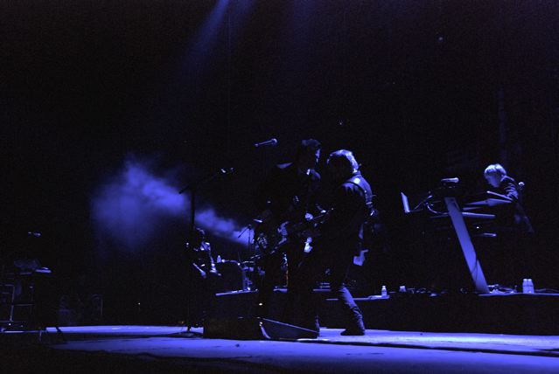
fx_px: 746
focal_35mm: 48
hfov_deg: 41.1
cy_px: 187
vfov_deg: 28.2
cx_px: 280
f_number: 4.2
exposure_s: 1/40
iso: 1600
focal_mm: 32
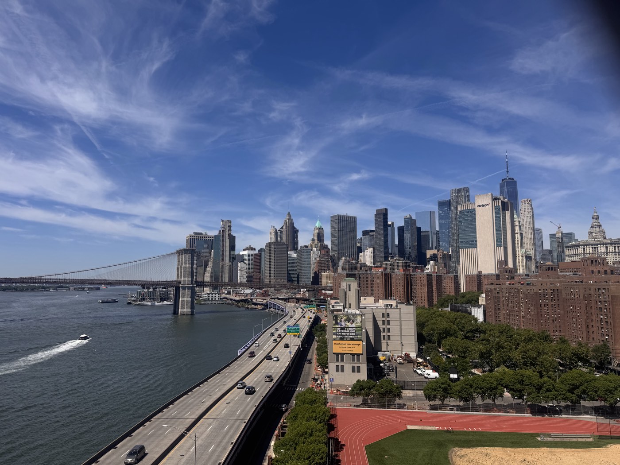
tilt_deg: +6.0
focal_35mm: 24
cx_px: 310
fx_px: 430
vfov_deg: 56.8
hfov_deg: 71.6
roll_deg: +0.5
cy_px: 232
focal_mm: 6.76
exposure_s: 1/7092
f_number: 1.78
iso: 80
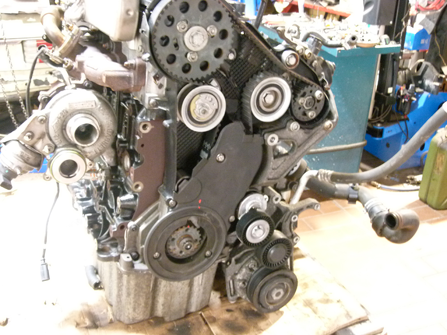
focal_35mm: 39
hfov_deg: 47.9
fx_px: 504
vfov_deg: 36.8
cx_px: 224
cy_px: 168
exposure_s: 1/4
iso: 400
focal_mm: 7
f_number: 3.1
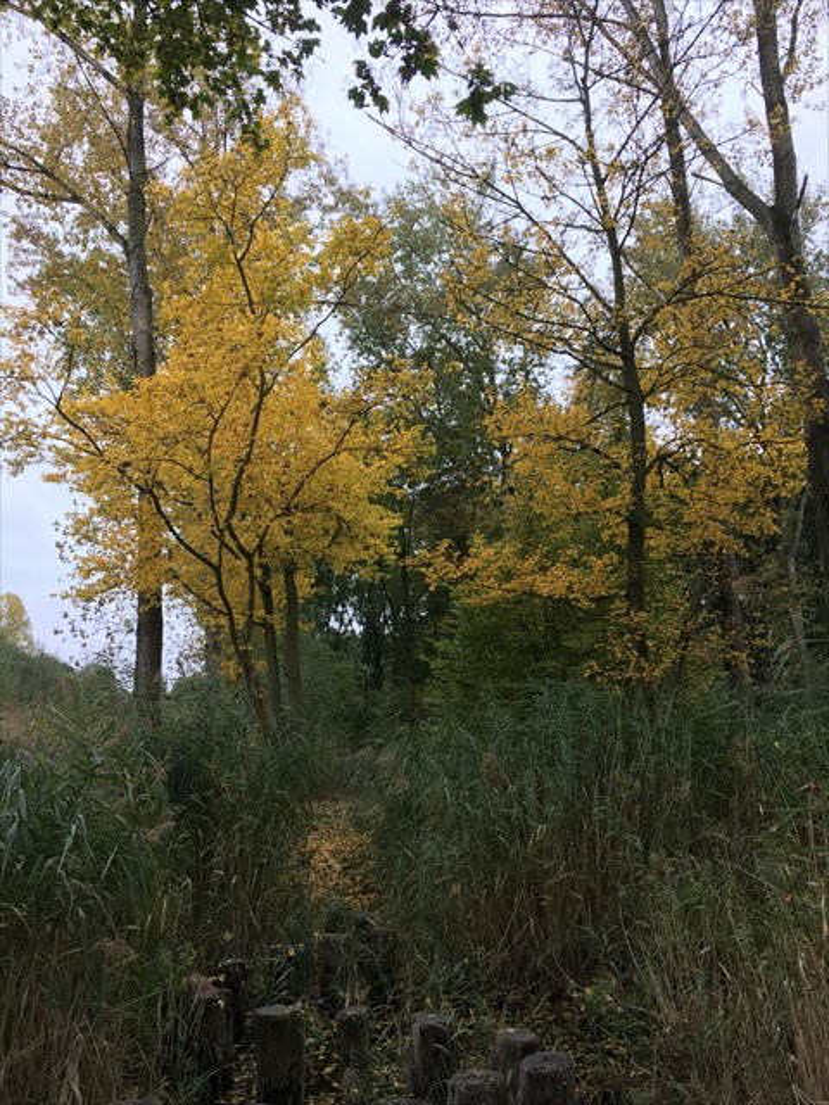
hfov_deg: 48.2
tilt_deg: +9.9
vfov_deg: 61.7
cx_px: 414
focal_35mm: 29
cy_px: 552
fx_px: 926
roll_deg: -0.1
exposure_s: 1/100
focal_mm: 4.15
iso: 40
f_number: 2.2
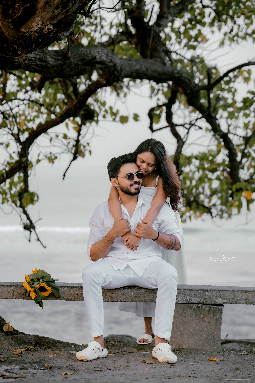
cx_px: 128
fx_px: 945
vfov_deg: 22.9
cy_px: 192
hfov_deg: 15.4
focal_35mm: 89
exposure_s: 1/250
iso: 400
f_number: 2.8
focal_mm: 89
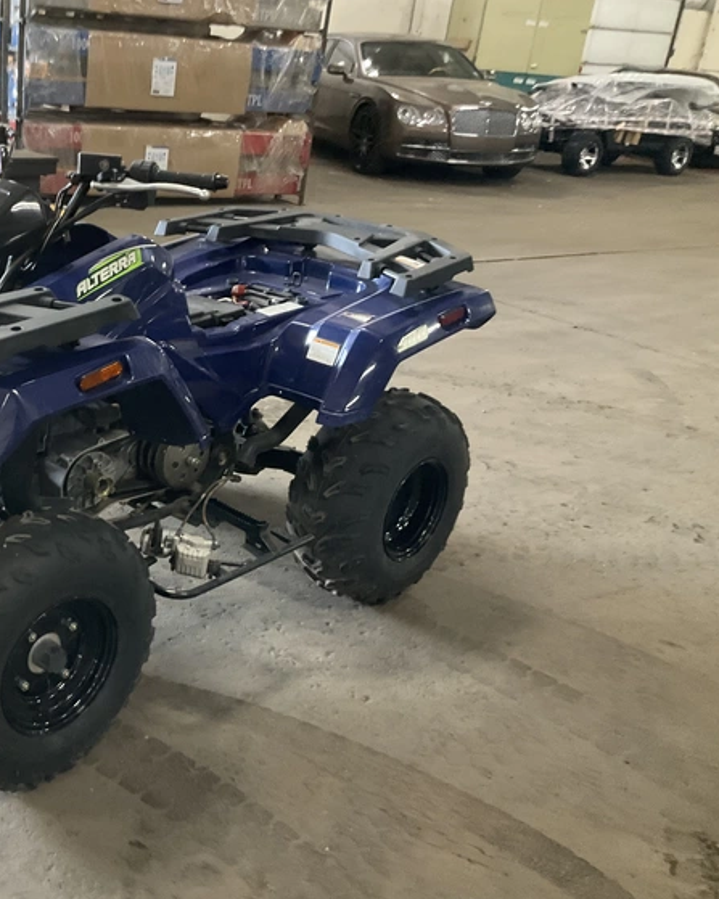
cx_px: 121
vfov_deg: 47.9
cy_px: 451
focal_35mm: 38
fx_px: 1011
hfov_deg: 37.4
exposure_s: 1/60
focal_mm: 3
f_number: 1.8
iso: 250
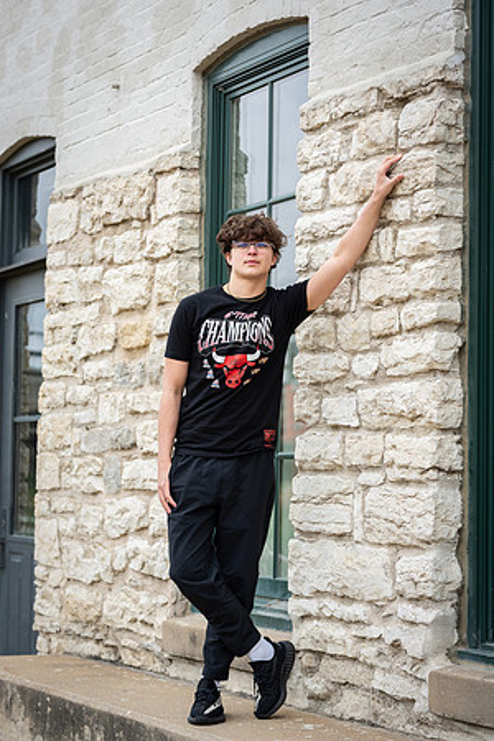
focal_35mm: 85
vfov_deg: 23.9
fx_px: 1749
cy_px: 370
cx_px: 247
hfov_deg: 16.1
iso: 50
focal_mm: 85
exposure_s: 1/125
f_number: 3.5
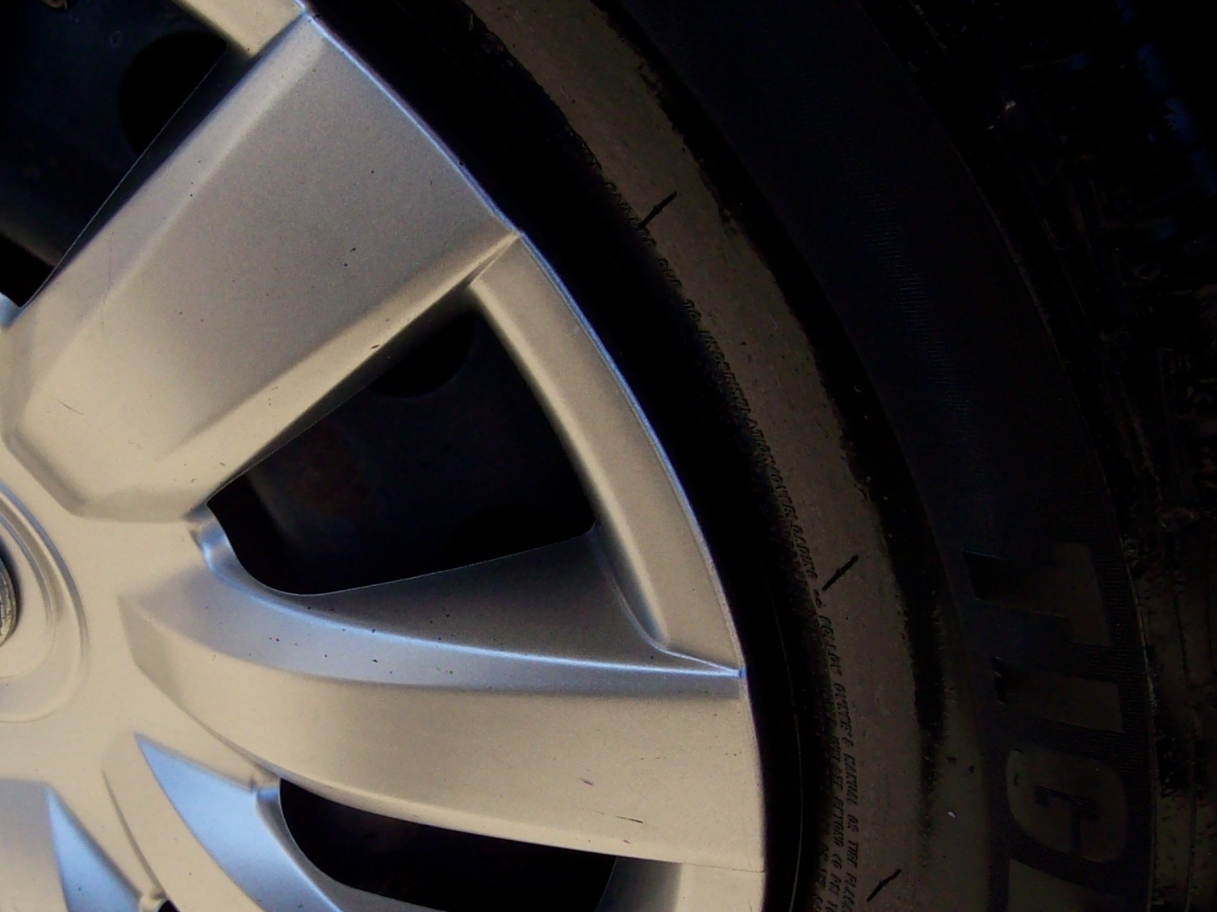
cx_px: 264
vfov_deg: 21.6
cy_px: 570
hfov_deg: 28.0
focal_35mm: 68
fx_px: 2390
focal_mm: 6
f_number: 4.8
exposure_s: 1/316
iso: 80
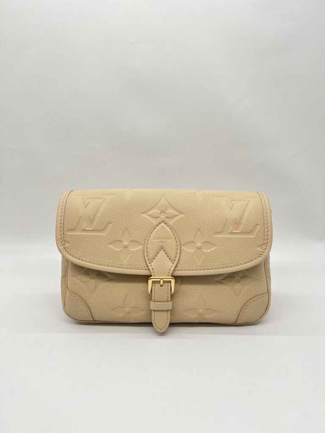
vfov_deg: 67.3
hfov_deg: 53.1
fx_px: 325
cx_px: 162
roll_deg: +0.6
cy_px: 216
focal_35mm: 26
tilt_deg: -14.4
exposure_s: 1/227
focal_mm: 5.7
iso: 40
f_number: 1.5
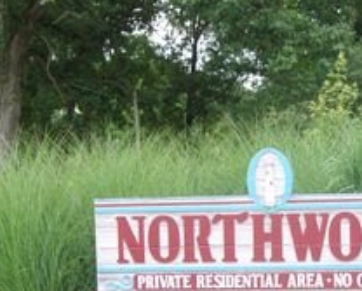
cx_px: 273
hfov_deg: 23.0
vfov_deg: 18.4
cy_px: 262
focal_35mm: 82
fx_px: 880
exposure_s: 1/148
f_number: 2.8
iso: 80
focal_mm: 5.8
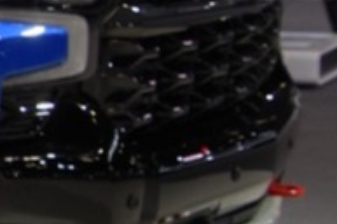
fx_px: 2342
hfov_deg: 7.4
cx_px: -636
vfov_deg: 5.5
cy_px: 71
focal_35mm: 251
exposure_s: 1/80
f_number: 4.5
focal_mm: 23
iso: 400
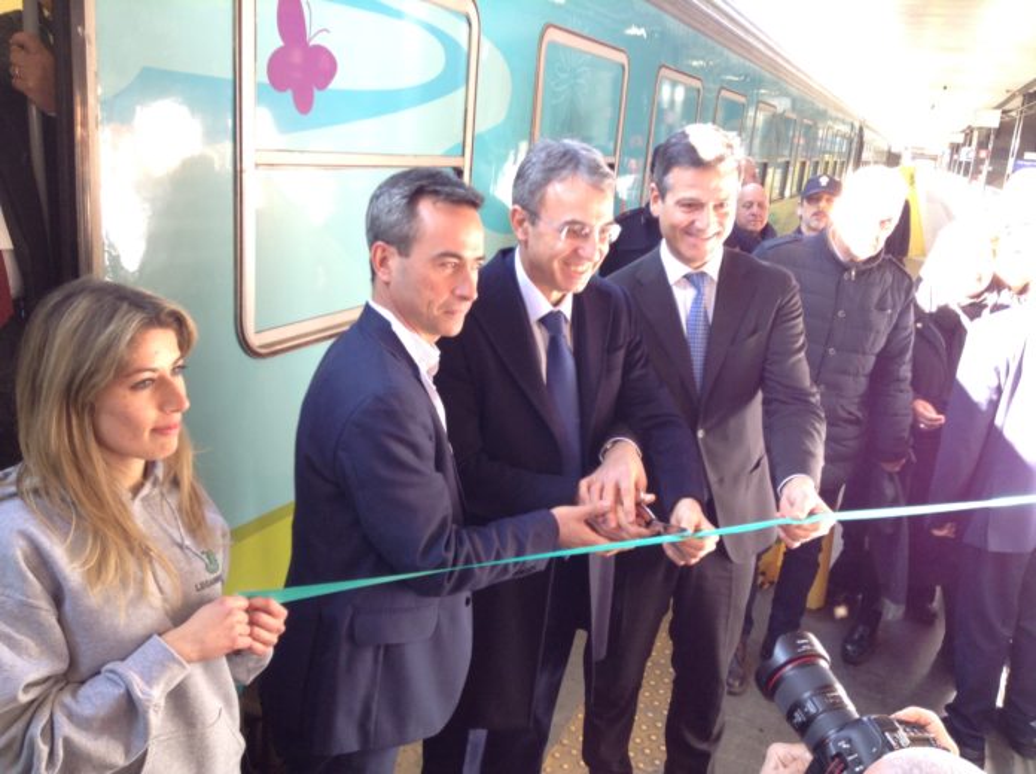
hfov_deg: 55.4
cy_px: 387
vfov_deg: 42.8
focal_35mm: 33
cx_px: 518
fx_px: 986
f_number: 2.4
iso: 50
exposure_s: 1/24
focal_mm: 3.3
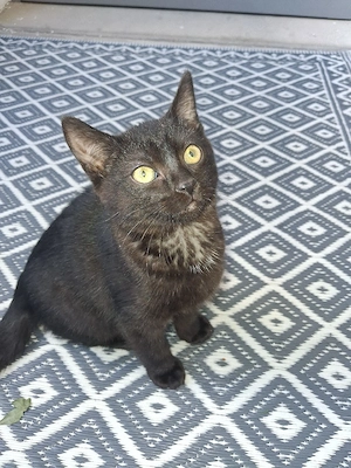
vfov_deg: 65.3
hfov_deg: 51.4
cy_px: 234
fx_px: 365
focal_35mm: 27
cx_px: 176
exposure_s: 1/120
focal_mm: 4
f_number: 1.8
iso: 320
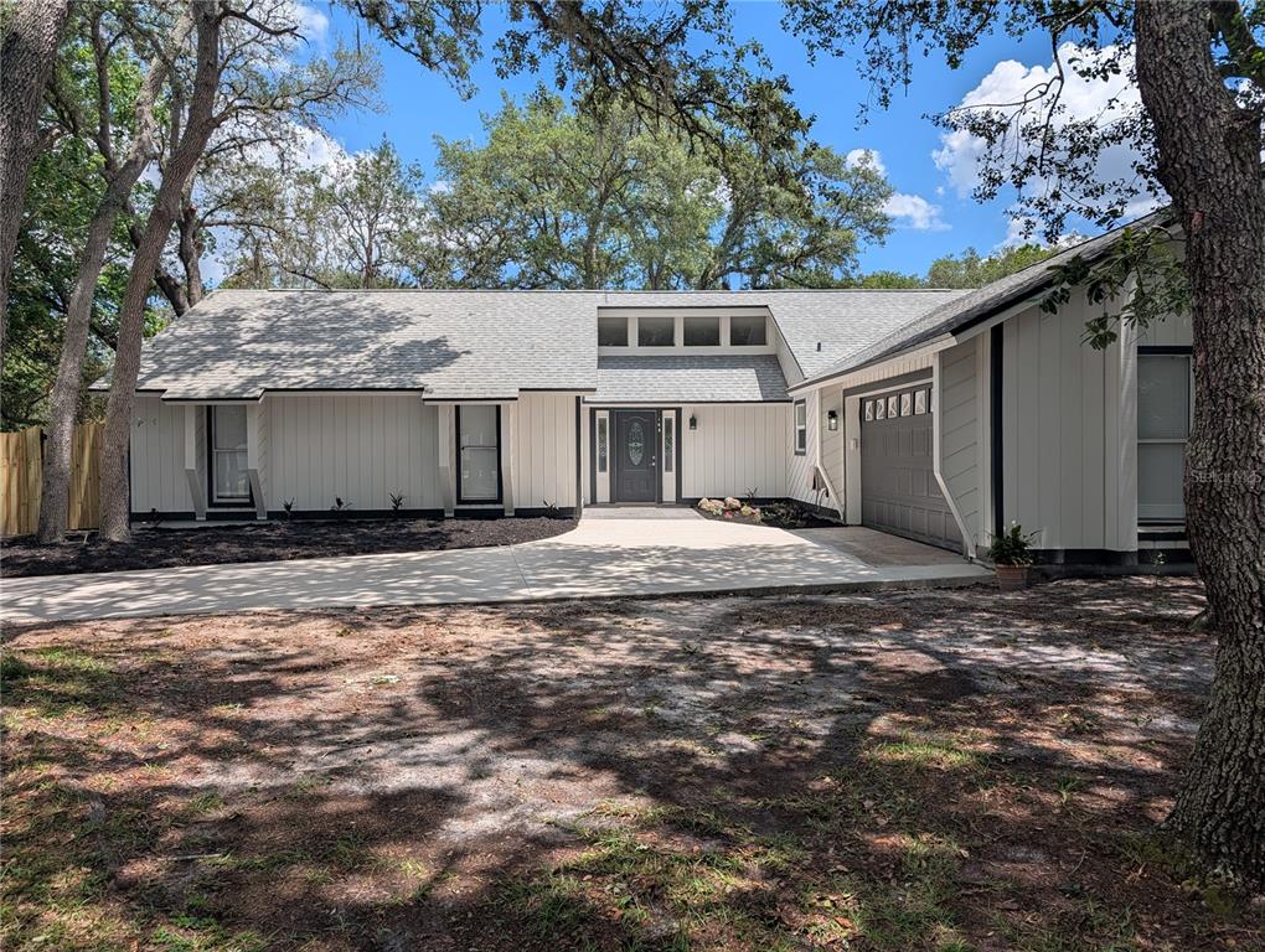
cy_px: 476
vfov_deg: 56.9
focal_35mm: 24
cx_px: 632
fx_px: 878
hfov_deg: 71.5
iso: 24
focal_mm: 6.9
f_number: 1.68
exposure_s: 1/1577
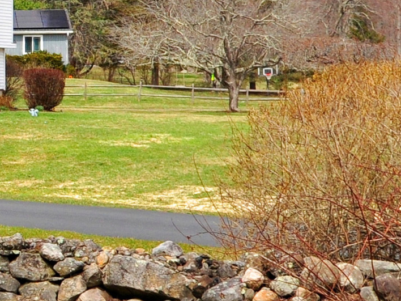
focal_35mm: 118
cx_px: -245
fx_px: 1367
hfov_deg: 15.1
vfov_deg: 12.5
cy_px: 84
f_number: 8
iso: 320
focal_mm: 20
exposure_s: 1/640
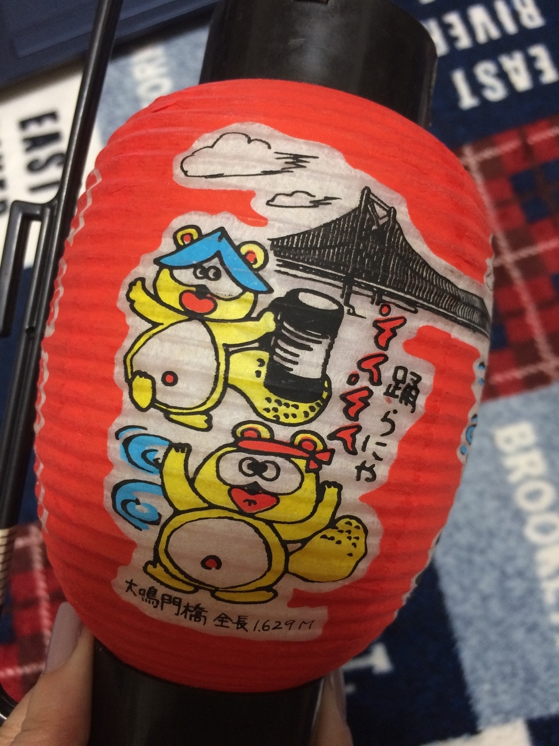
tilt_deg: -74.0
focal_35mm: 29
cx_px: 280
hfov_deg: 48.2
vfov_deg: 61.7
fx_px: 624
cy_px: 373
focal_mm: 4.15
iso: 160
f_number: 2.2
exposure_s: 1/30
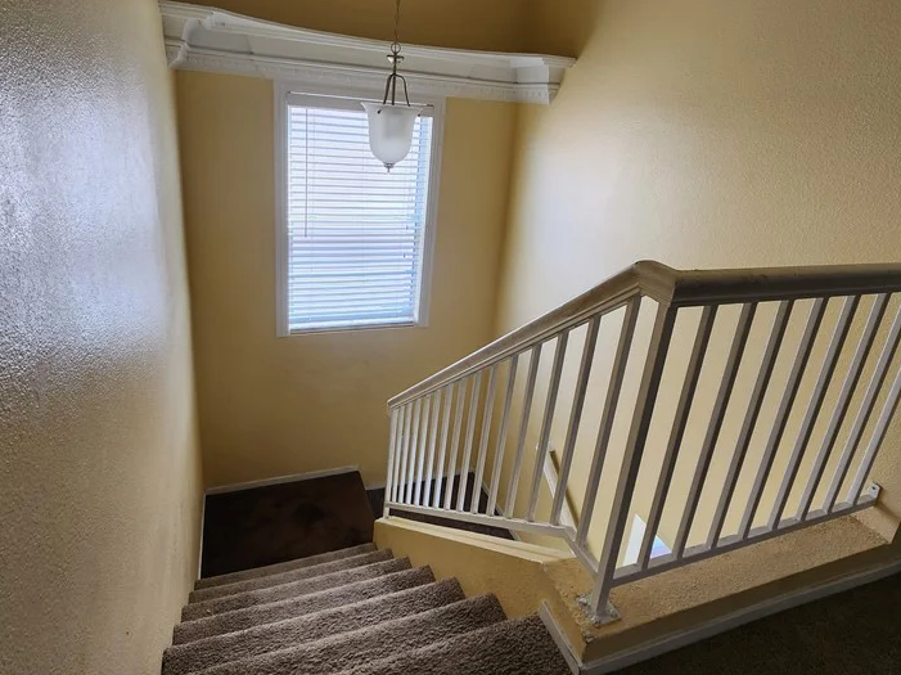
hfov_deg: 84.7
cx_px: 445
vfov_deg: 68.2
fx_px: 494
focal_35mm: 19
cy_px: 284
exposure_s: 1/60
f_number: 2.2
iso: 50
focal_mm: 2.2
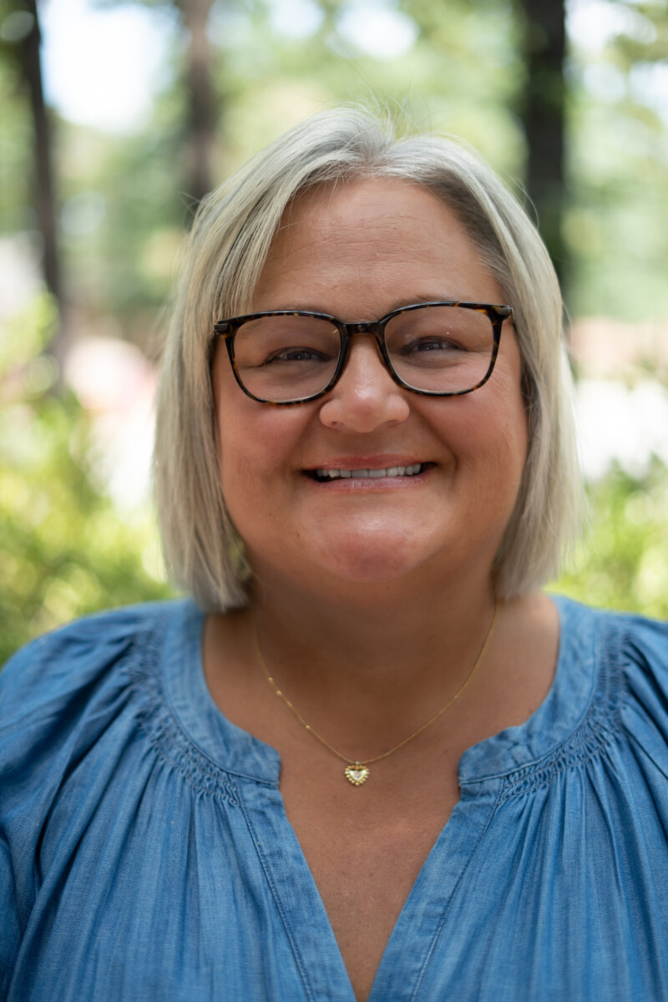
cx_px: 334
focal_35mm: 50
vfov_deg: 39.6
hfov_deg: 27.0
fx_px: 1392
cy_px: 501
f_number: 1.8
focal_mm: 50
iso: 200
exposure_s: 1/800
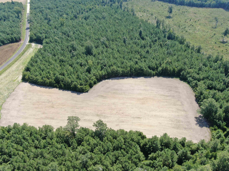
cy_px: 86
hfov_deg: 60.0
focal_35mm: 30
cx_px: 114
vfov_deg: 46.8
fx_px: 198
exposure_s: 1/400
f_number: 3.1
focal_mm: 5.22
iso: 100
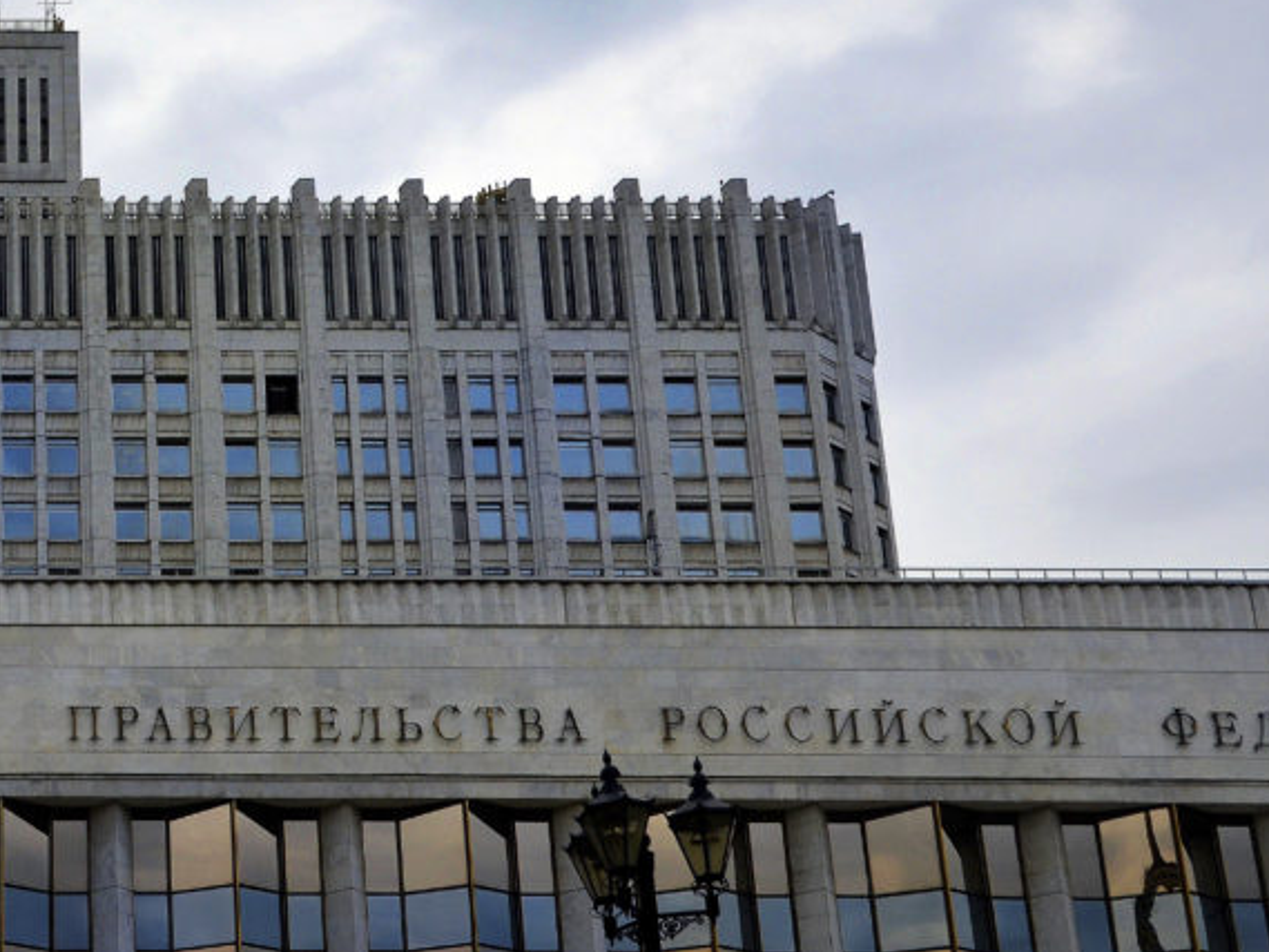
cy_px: 249
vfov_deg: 17.9
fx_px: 3007
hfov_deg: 23.5
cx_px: 283
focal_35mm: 82
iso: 200
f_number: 7.1
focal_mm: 27
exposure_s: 1/200
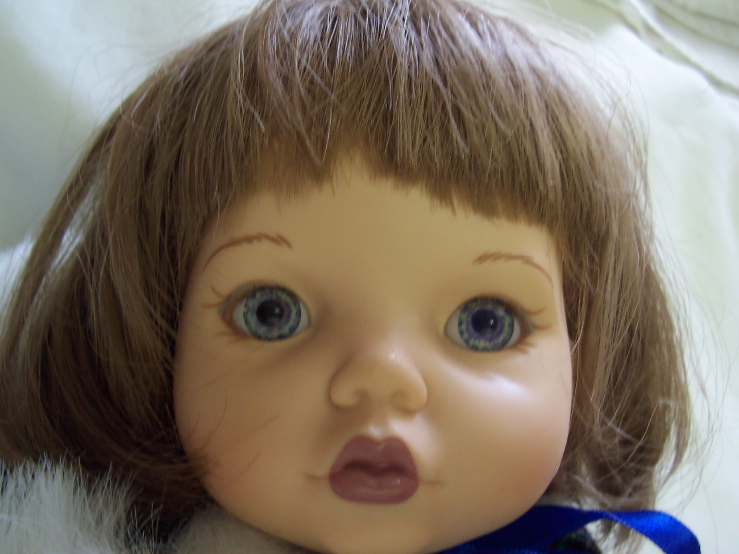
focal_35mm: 37
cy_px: 277
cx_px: 370
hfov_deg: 50.1
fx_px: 790
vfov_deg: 38.7
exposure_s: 1/30
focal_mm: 5.6
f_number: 2.8
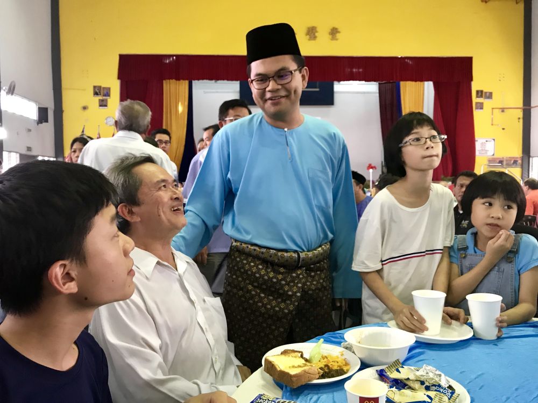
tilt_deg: -1.9
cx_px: 269
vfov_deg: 49.7
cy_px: 202
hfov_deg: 63.4
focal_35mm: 28
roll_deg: +0.4
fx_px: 435
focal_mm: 3.99
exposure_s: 1/17
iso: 80
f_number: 1.8
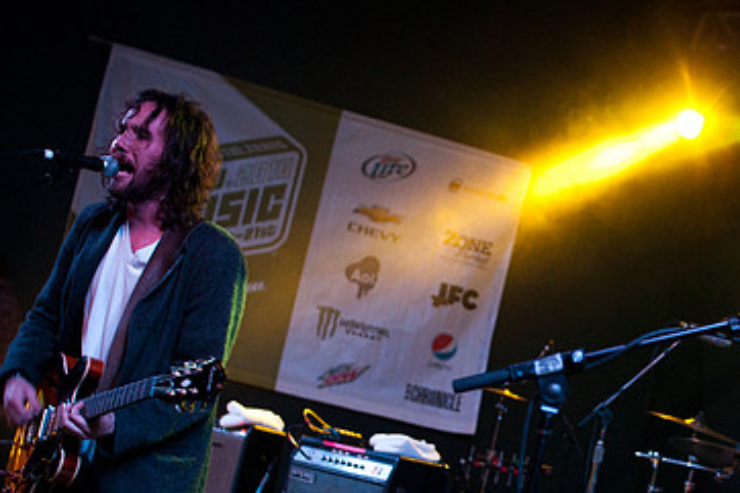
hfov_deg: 27.7
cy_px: 371
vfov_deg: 18.8
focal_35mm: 72
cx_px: 564
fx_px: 1479
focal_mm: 30
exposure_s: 1/125
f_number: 2.8
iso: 1250
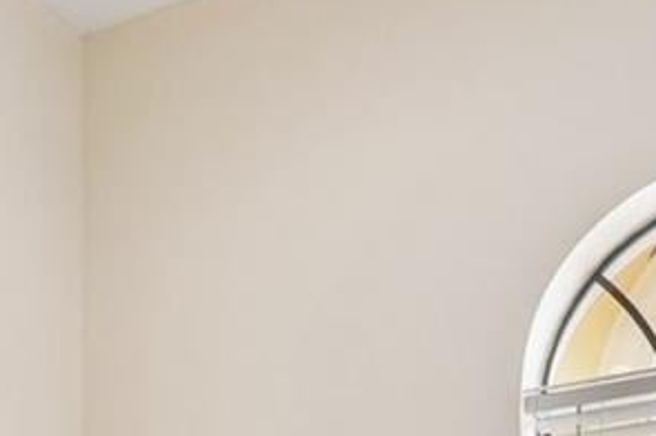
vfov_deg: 14.4
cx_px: 113
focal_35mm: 76
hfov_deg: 26.1
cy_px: 910
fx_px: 1383
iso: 400
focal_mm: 14
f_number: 5.6
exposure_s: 1/60
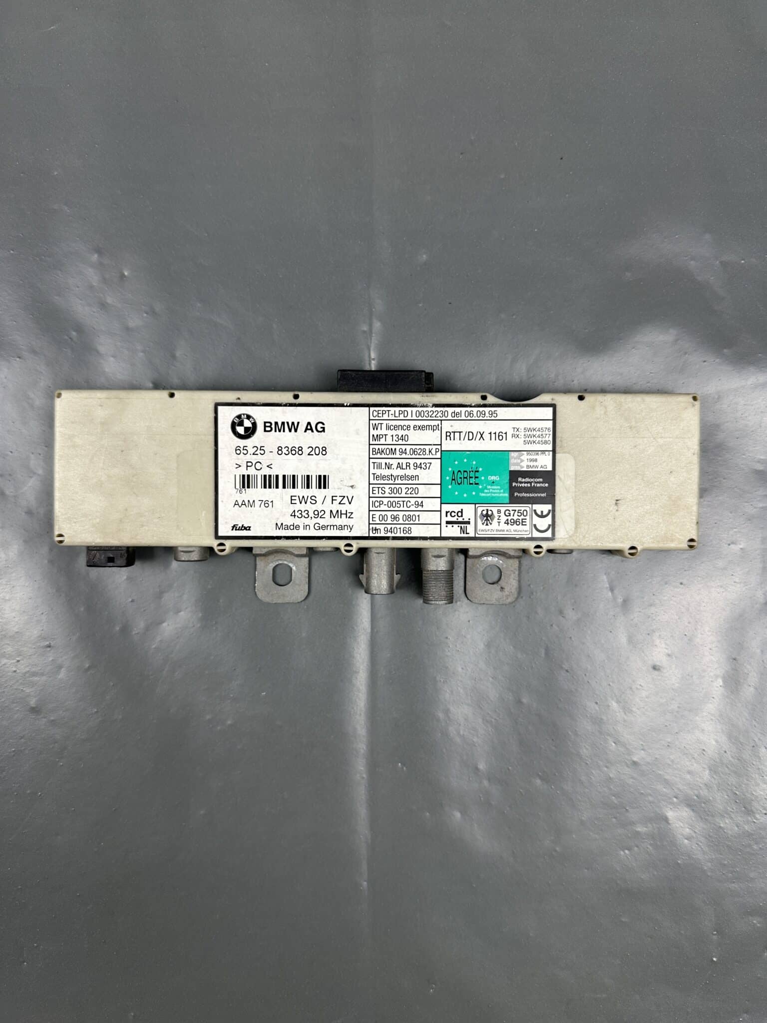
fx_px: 709
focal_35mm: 24
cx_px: 384
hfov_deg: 56.8
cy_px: 512
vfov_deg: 71.6
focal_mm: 6.86
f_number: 1.78
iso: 100
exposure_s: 1/100
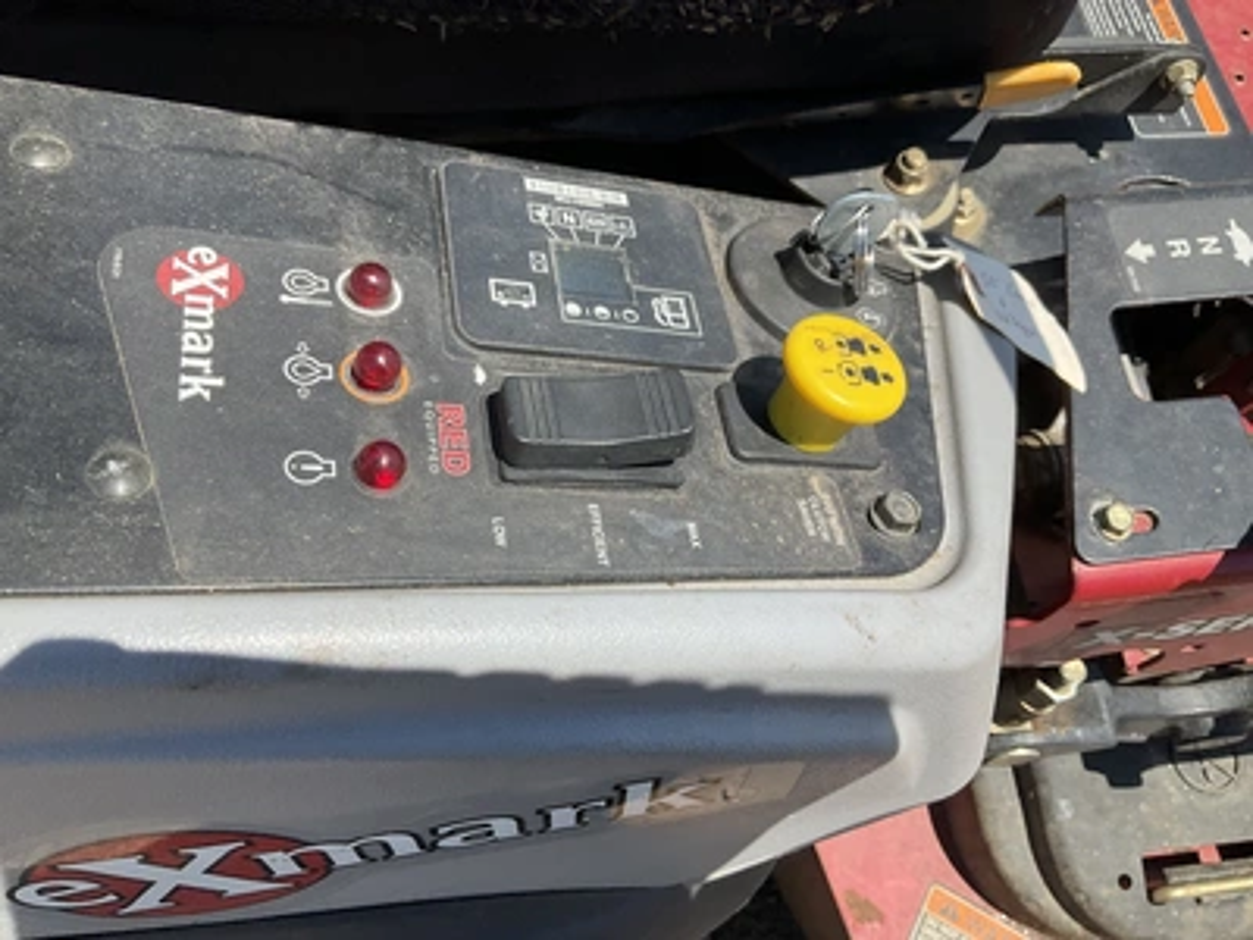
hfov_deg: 61.7
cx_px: 626
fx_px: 1050
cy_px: 470
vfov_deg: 48.2
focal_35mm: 29
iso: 25
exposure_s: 1/1626
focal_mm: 3
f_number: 1.8
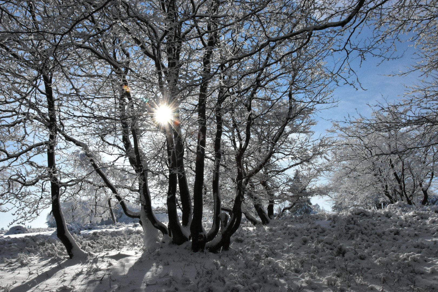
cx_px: 219
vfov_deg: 43.6
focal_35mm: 30
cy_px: 146
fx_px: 365
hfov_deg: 61.9
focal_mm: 20
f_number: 22
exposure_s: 1/2000
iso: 3200
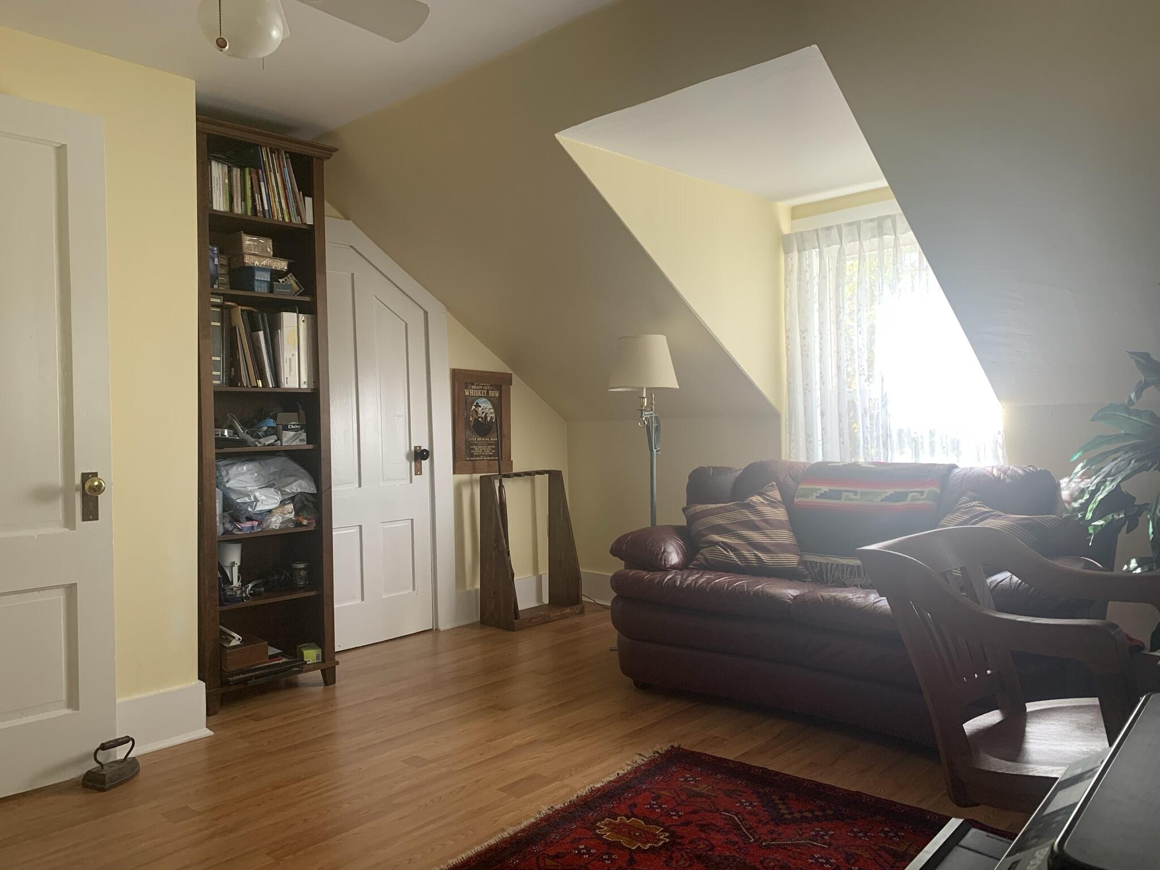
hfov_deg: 67.3
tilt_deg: +1.8
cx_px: 580
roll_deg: +1.9
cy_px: 435
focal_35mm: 26
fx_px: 871
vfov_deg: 53.1
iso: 80
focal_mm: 4.25
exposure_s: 1/121
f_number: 1.8
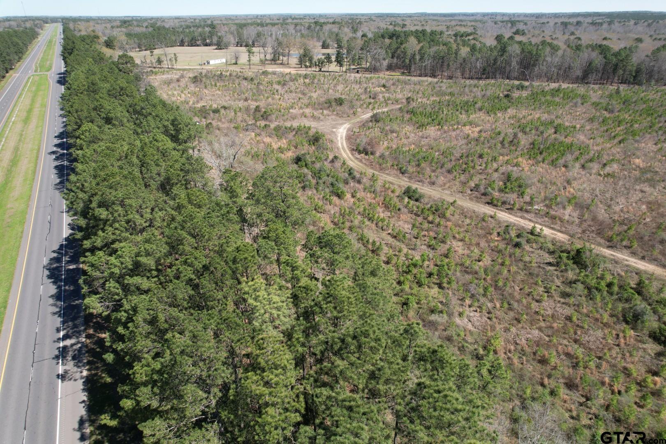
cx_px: 333
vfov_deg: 57.2
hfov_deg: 78.6
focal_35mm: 22
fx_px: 407
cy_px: 222
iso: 120
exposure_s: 1/1250
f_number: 2.8
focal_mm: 8.38
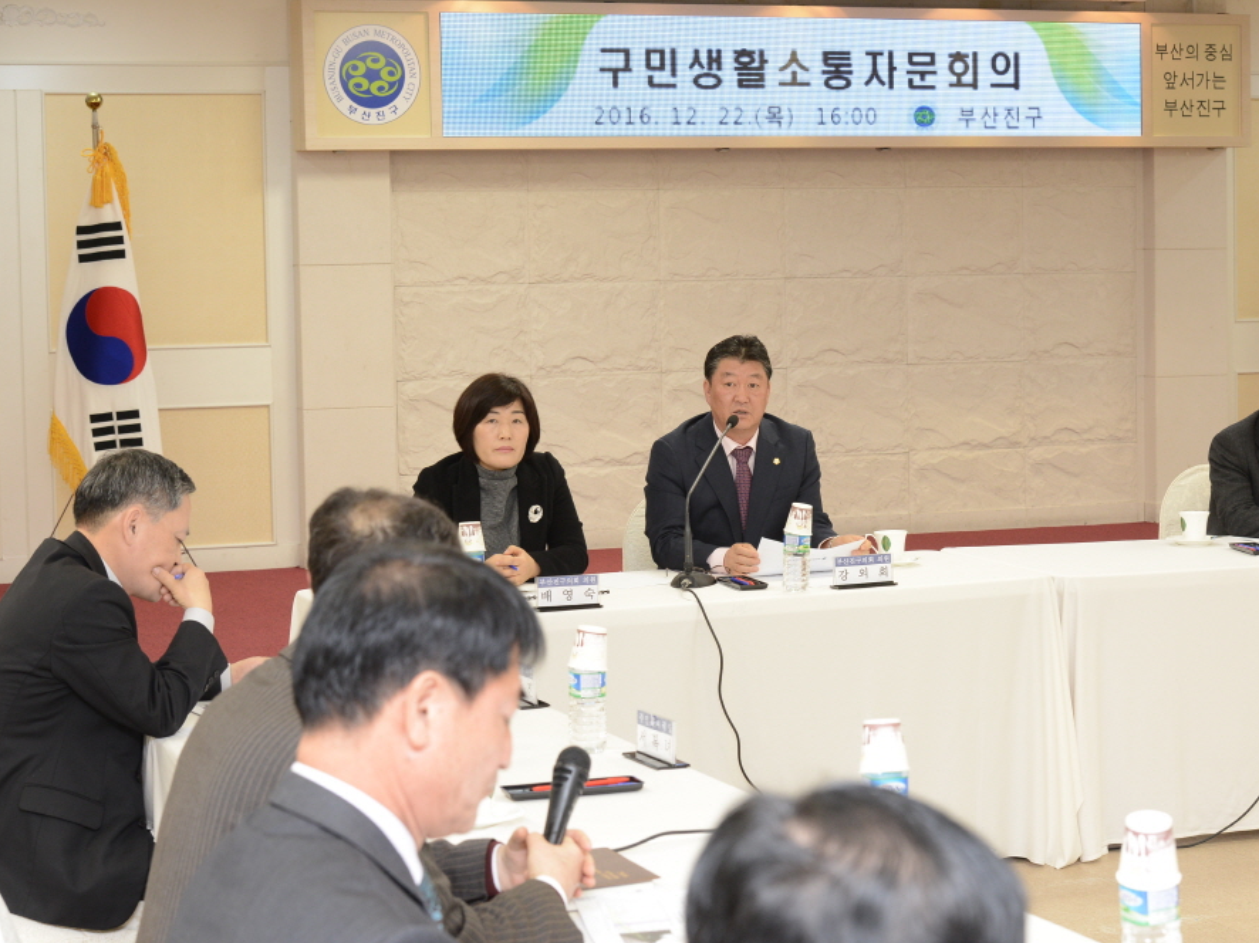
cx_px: 681
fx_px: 2763
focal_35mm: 76
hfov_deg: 25.7
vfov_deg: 19.4
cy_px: 471
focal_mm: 70
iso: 1250
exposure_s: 1/60
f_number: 8
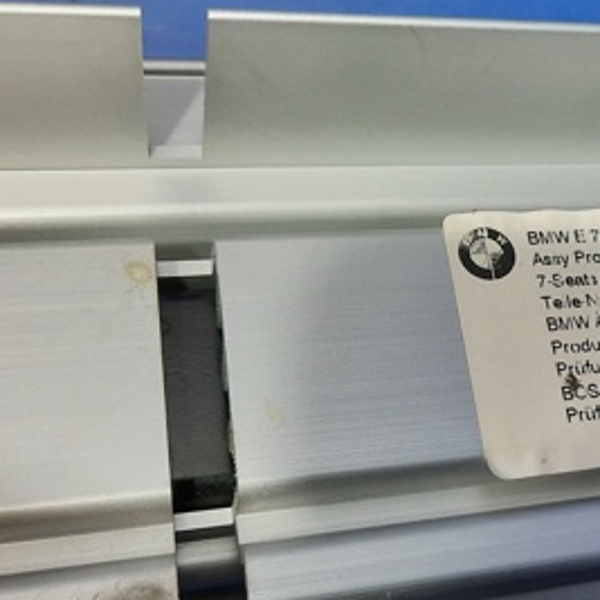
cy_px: 312
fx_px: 1039
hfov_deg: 30.1
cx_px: 593
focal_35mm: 53
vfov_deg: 32.2
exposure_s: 1/50
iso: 320
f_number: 2
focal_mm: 4.6
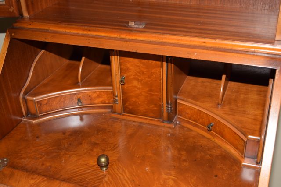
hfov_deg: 41.1
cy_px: 94
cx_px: 140
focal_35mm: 48
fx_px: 375
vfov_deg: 28.1
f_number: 4.5
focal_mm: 32
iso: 400
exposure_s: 1/125
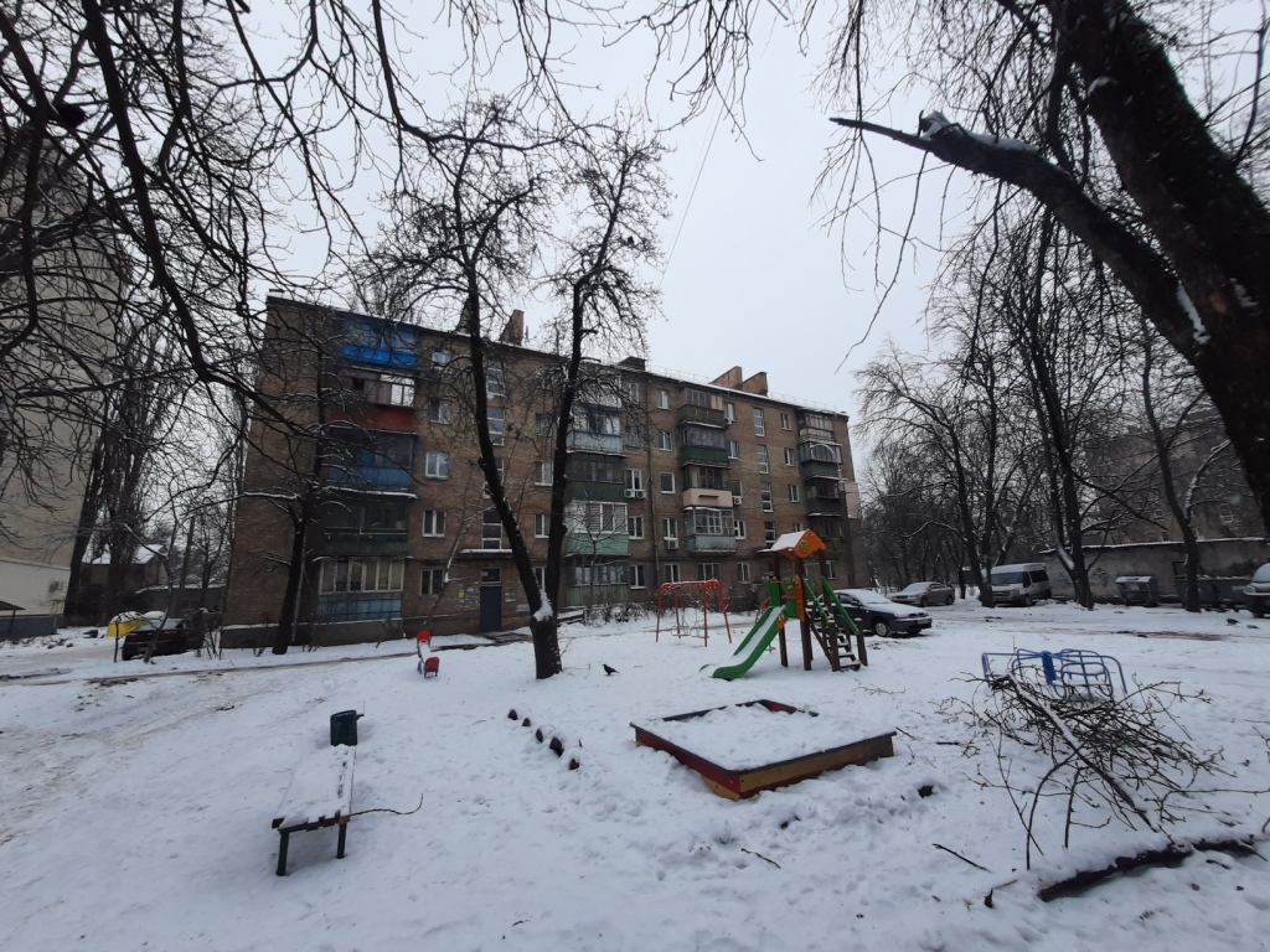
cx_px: 635
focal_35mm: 13
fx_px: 477
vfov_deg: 89.9
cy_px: 476
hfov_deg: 106.2
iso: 40
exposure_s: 1/553
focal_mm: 1.42
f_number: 2.2
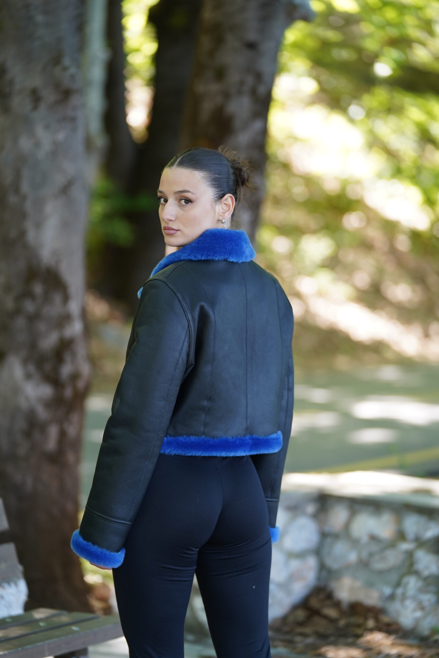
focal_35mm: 127
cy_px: 329
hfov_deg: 10.8
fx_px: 2323
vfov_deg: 16.1
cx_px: 220
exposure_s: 1/320
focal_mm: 127
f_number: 2.8
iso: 500
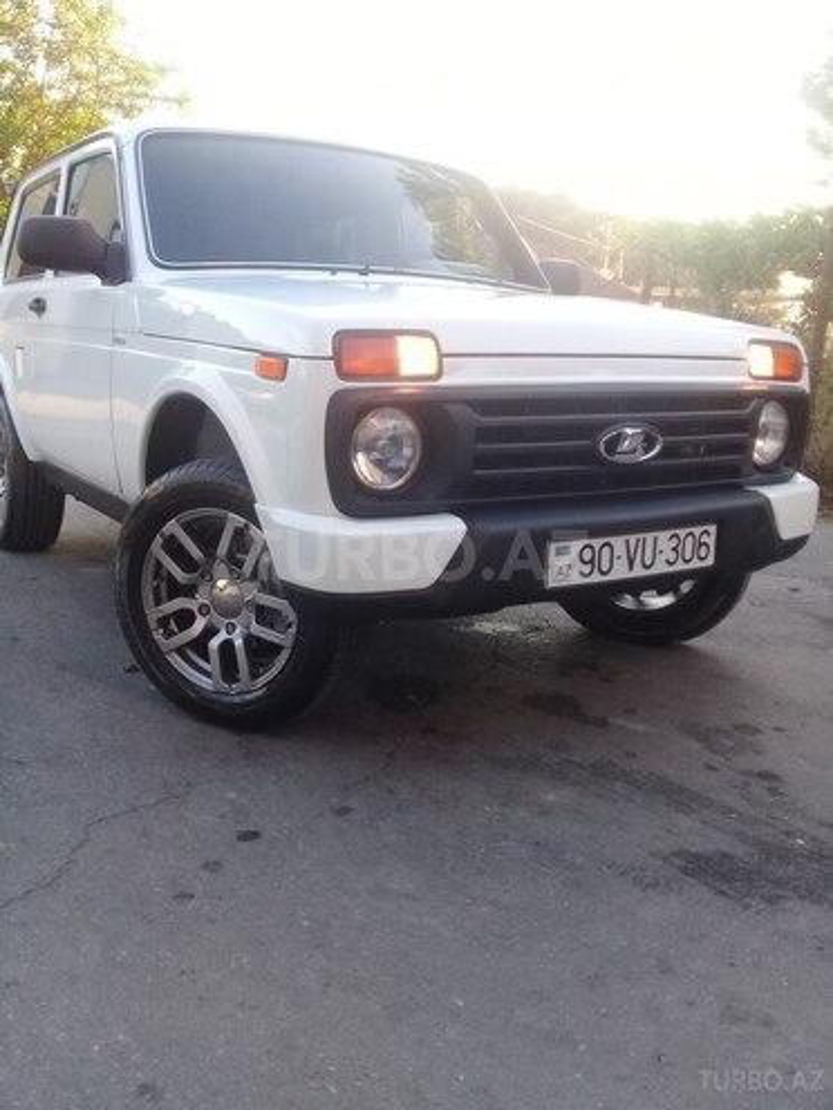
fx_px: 995
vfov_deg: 58.4
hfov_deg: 45.4
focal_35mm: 31
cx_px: 416
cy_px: 555
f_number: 2.2
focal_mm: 3.3
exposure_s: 1/100
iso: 80
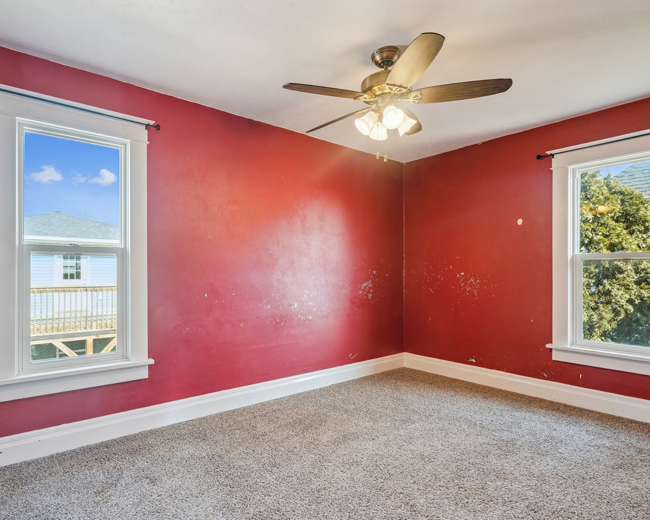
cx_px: 270
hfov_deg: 82.6
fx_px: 366
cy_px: 269
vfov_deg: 70.8
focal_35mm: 19
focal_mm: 16
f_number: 10
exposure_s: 1/5
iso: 400
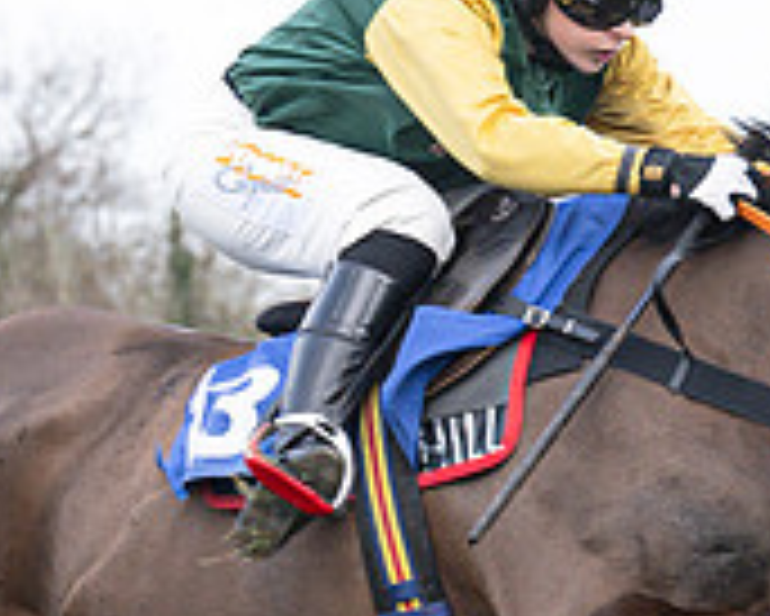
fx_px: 11173
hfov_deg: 3.9
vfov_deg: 3.2
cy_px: 530
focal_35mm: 490
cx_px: 804
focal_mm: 70
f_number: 4
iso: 400
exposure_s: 1/800
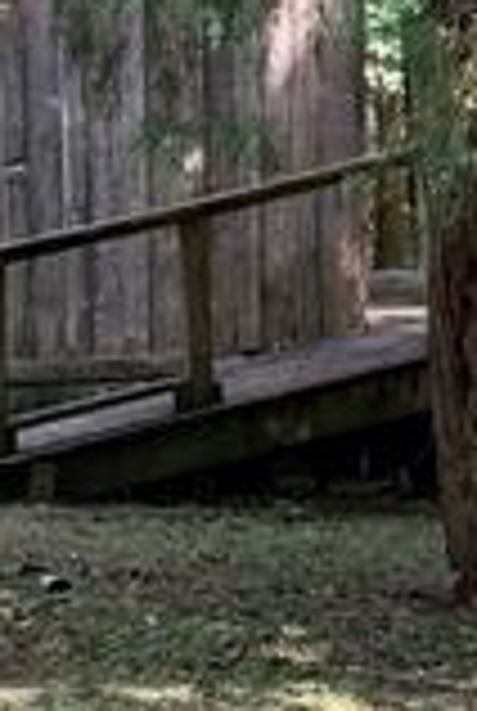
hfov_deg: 7.1
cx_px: 454
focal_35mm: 195
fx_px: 3858
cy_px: 338
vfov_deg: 10.5
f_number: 1.8
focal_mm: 3
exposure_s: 1/142
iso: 16
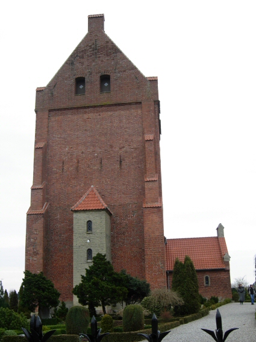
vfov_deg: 51.4
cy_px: 171
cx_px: 128
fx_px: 355
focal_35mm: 36
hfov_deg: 39.6
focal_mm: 7.5
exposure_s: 1/136
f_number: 3.8
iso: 50
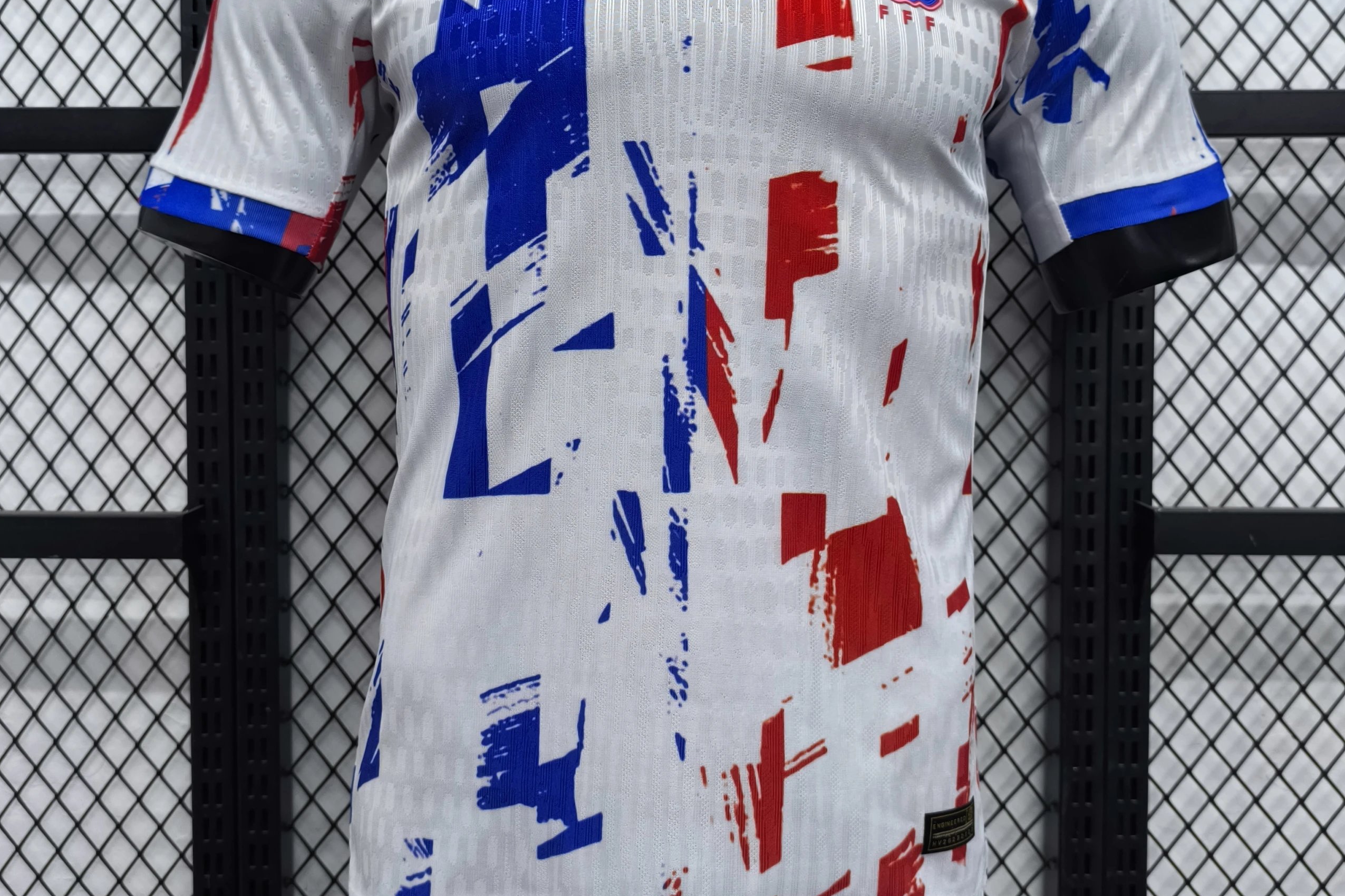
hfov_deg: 58.7
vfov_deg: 40.9
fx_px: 1196
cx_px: 671
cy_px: 343
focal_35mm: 32
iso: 500
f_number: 1.65
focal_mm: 6.14
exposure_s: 1/50
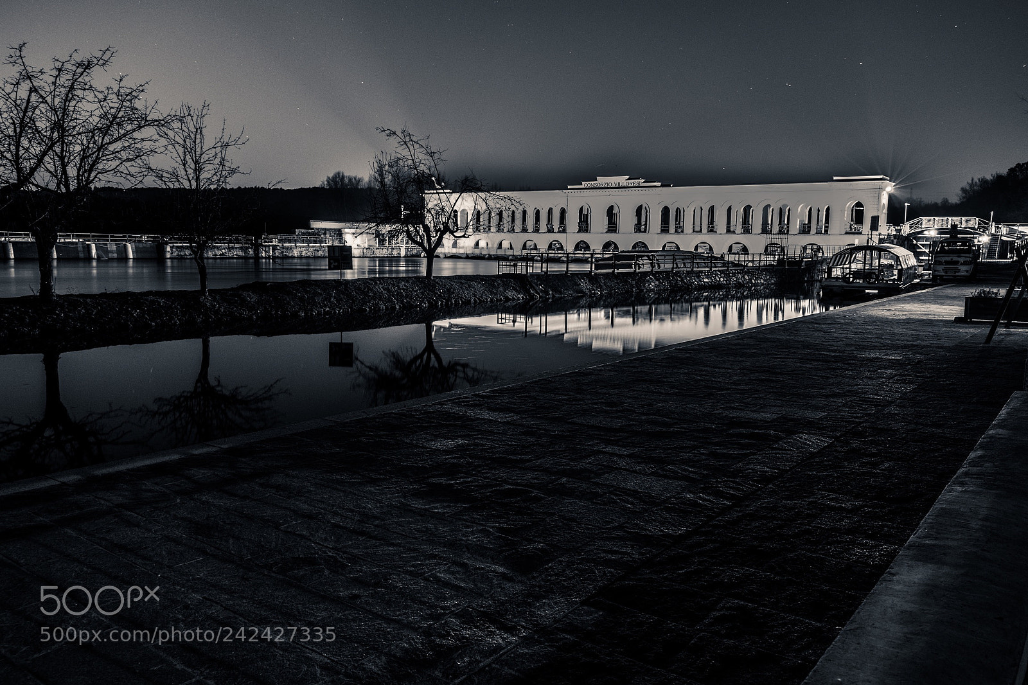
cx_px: 514
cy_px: 342
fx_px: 771
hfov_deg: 67.4
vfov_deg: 47.9
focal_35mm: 27
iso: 200
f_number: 4.5
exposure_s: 25
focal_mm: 18
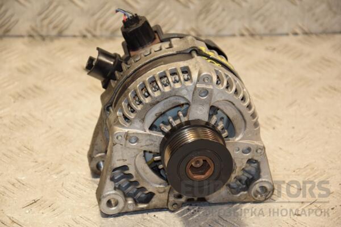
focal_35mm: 138
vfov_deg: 9.9
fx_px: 1307
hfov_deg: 14.9
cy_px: 114
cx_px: 170
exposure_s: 1/160
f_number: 5.6
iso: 800
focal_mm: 92
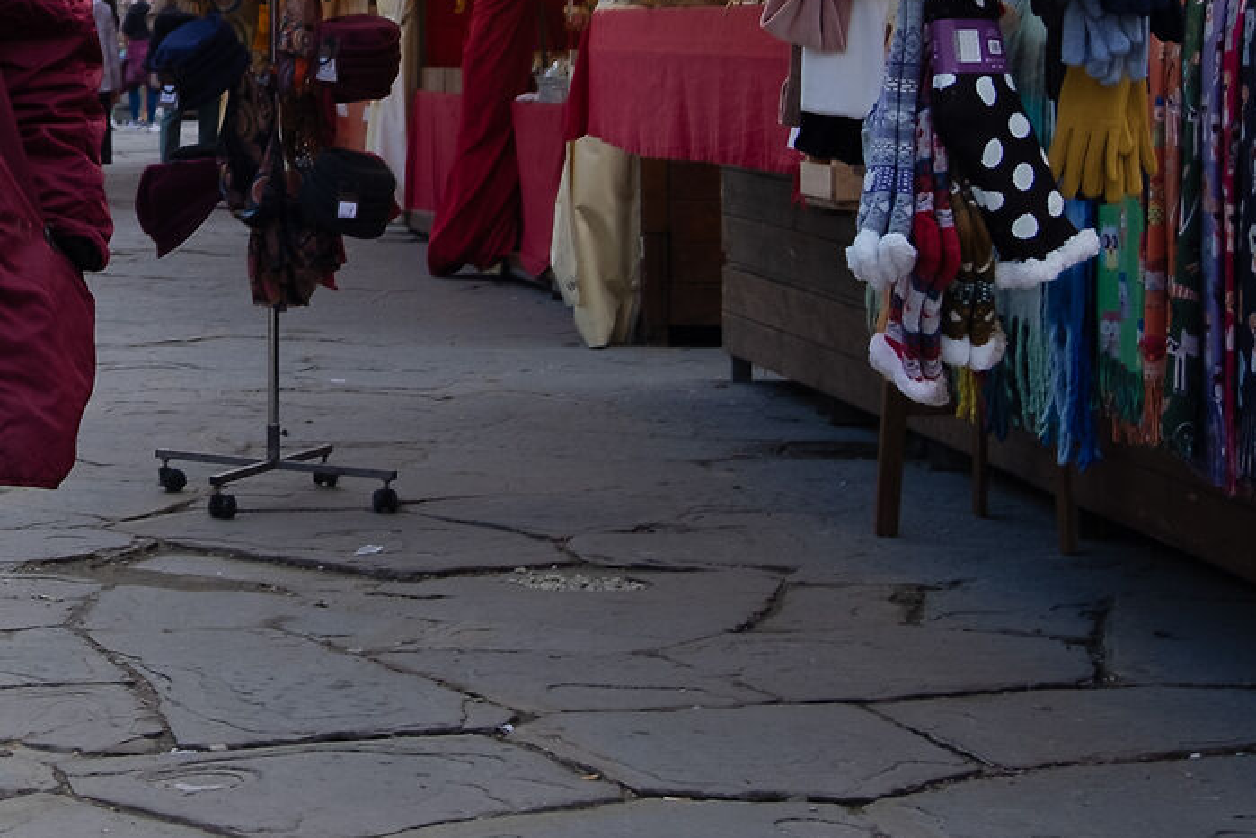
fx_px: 3593
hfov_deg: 19.0
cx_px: -158
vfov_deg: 12.9
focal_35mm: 103
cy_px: -214
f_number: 5.6
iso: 200
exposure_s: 1/180
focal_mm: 20.1
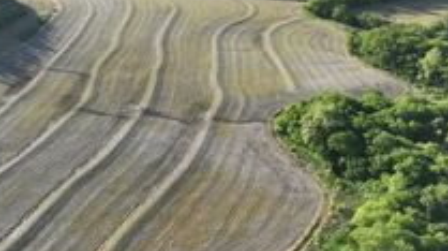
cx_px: 53
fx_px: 641
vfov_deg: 22.1
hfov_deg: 36.4
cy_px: 141
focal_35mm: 54
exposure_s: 1/2000
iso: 300
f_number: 2.8
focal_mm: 12.29
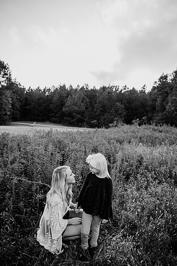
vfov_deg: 73.7
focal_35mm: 24
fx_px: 177
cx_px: 88
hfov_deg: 53.1
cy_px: 133
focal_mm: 24
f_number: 2.5
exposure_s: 1/1250
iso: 250
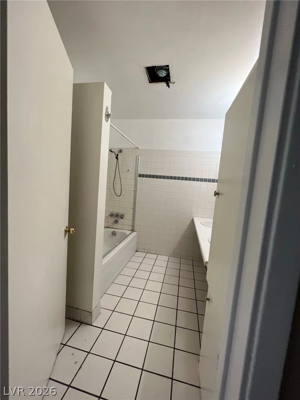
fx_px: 150
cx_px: 150
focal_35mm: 13
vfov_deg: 106.2
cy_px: 200
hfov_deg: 89.9
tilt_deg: -5.0
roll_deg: -4.0
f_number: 1.8
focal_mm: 1.57
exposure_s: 1/120
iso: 200
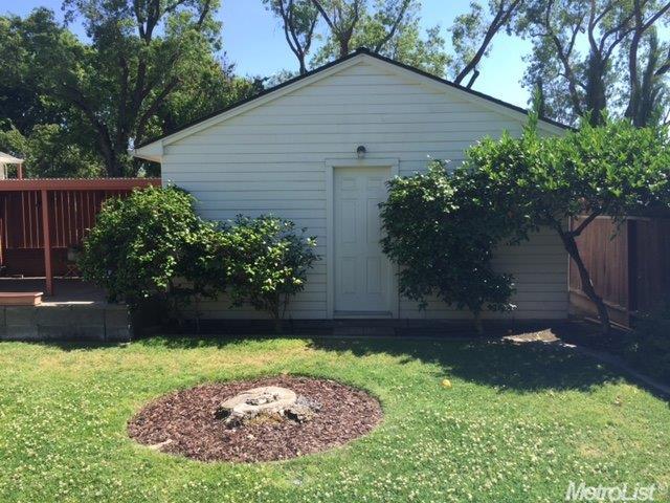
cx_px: 335
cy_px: 252
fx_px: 561
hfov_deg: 61.7
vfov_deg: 48.2
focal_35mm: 29
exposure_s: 1/760
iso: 32
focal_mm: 4.15
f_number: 2.2
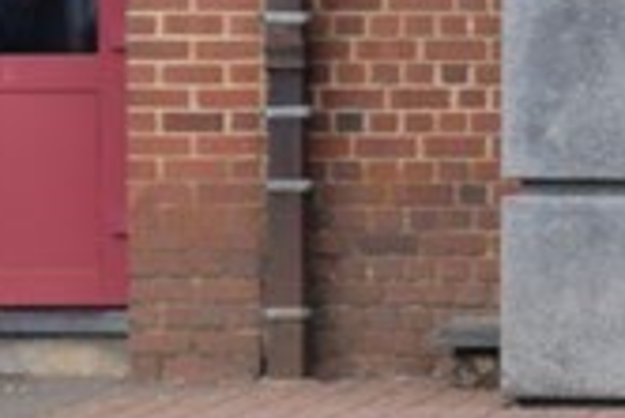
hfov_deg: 4.4
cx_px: 817
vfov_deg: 3.0
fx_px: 8045
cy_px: 872
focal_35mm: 463
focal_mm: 50
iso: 100
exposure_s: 1/500
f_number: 4.5
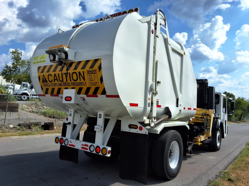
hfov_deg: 63.4
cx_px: 124
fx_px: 201
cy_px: 93
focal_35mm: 28
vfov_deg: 49.7
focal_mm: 2.91
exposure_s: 1/2012
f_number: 1.9
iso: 32
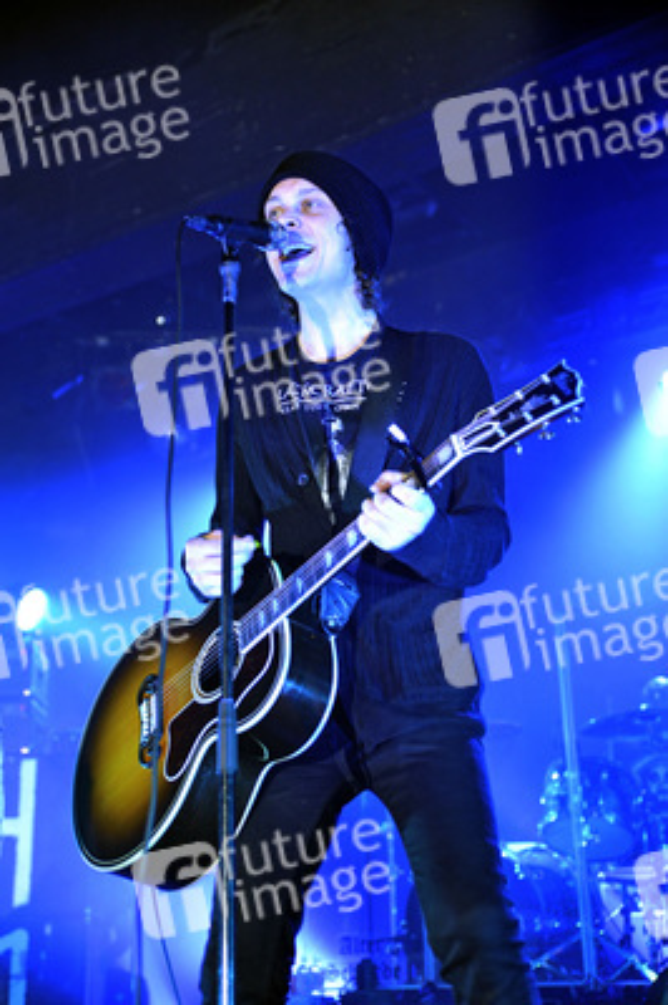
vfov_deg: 42.8
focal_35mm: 46
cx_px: 334
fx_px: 1282
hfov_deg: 29.2
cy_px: 502
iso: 1600
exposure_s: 1/160
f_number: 3.5
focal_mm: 46
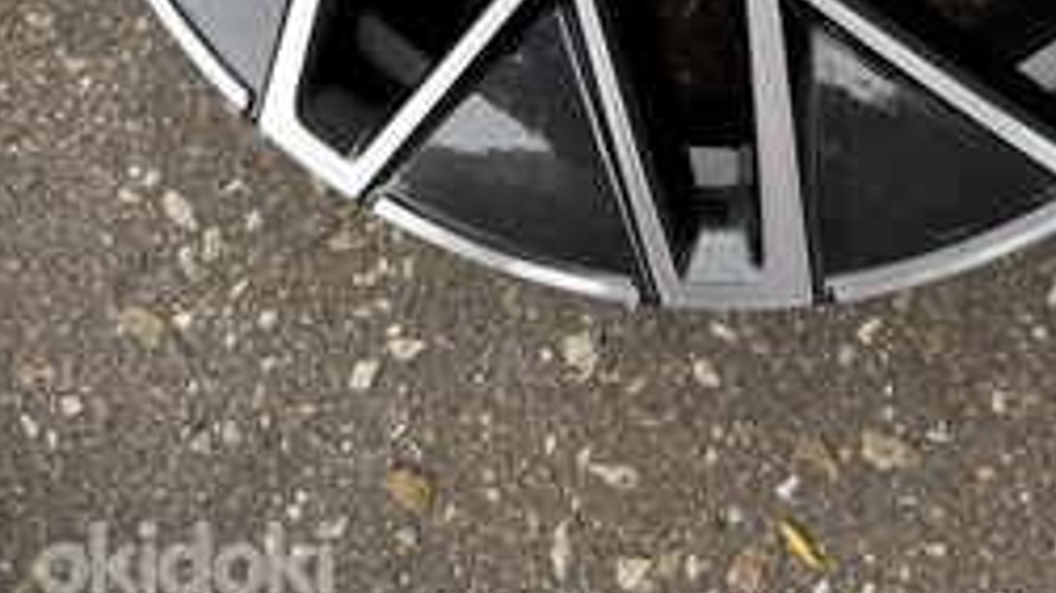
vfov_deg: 19.5
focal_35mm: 52
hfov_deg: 39.4
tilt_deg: -81.9
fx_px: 1456
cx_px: 705
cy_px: -345
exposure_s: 1/792
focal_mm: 6.76
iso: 80
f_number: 1.78
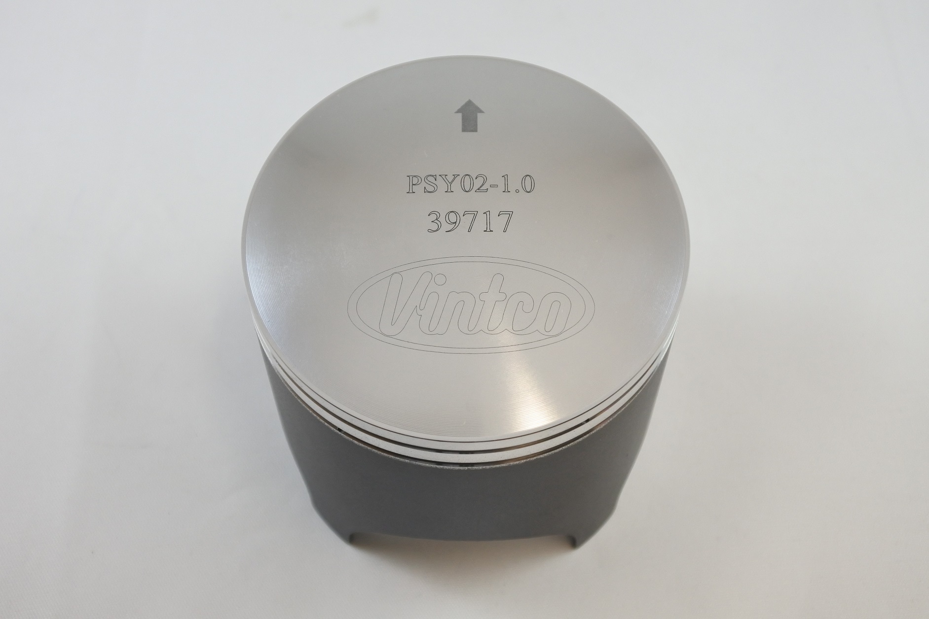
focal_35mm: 45
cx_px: 464
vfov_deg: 29.9
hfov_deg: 43.6
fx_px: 1161
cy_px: 310
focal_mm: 16.8
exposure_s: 1/160
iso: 400
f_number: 4.5
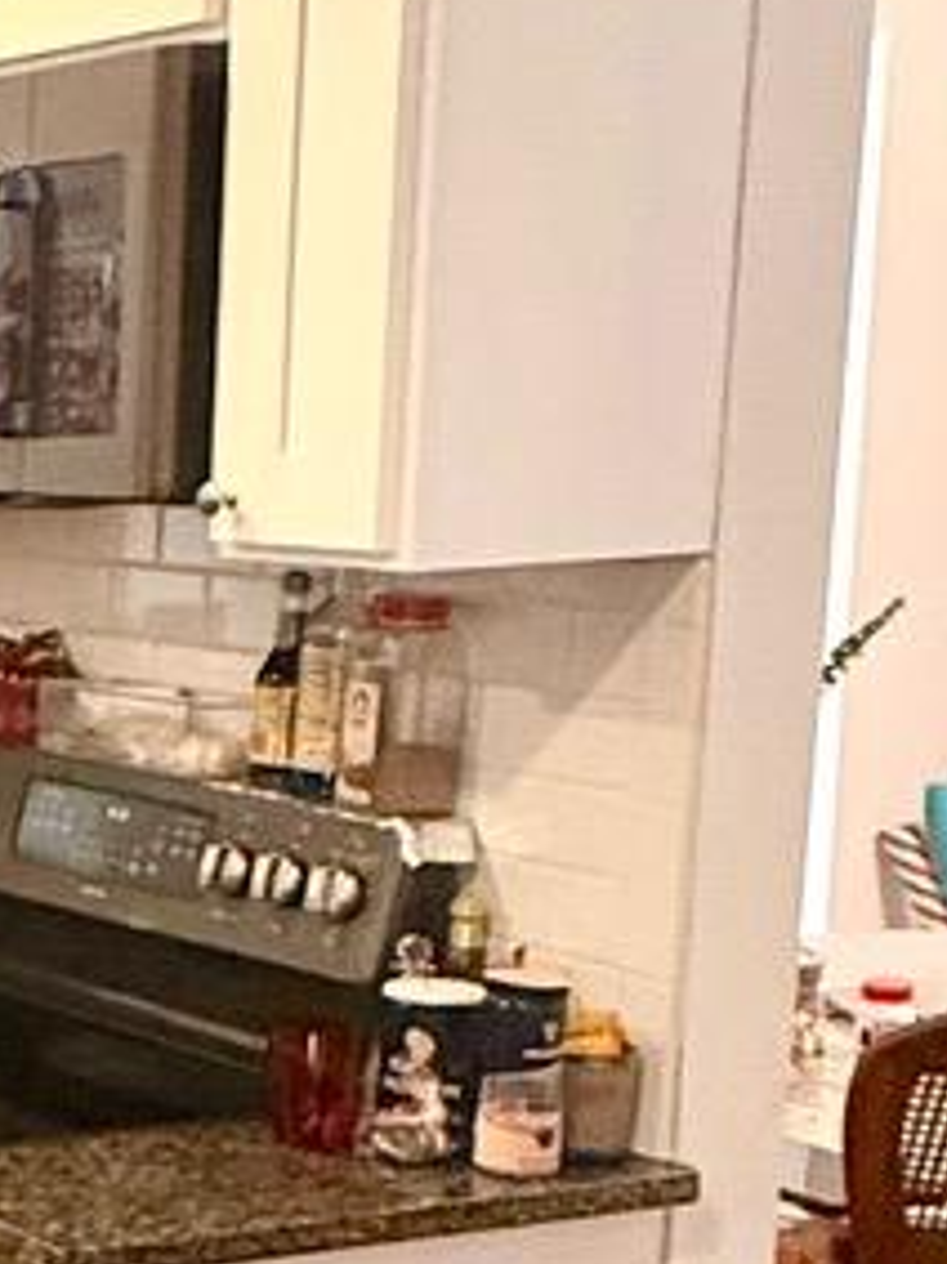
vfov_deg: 25.5
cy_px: 862
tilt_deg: -8.0
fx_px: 2774
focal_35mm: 76
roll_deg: +2.7
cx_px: -1121
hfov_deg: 14.7
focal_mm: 2.22
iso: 400
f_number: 2.2
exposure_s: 1/60
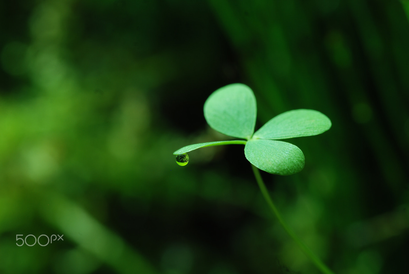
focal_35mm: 135
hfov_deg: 15.2
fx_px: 1536
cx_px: 204
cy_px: 137
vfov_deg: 10.2
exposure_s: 1/2.5
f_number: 10
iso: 100
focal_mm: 90
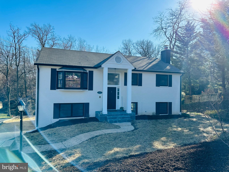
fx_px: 159
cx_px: 114
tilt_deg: +2.3
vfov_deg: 56.8
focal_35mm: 24
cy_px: 86
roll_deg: -1.2
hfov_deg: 71.6
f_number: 1.78
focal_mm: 6.86
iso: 80
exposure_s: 1/2410
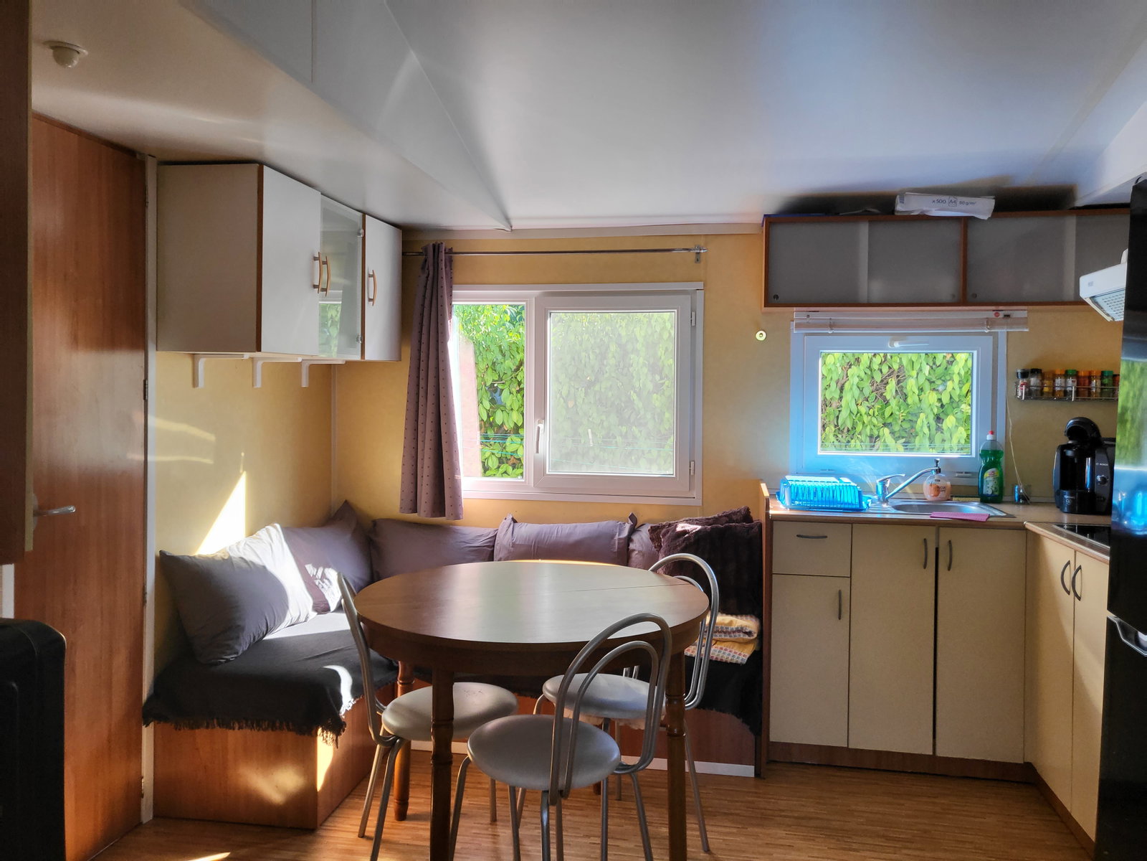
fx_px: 862
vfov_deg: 53.1
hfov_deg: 67.3
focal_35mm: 26
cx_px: 574
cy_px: 430
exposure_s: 1/100
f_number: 1.8
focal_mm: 4.25
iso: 64
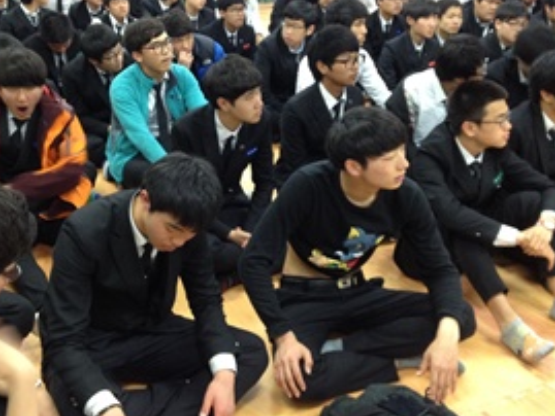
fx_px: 834
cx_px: 248
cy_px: 169
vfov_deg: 28.0
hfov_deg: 36.8
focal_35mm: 52
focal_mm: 4.28
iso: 200
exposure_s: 1/20
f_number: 2.4
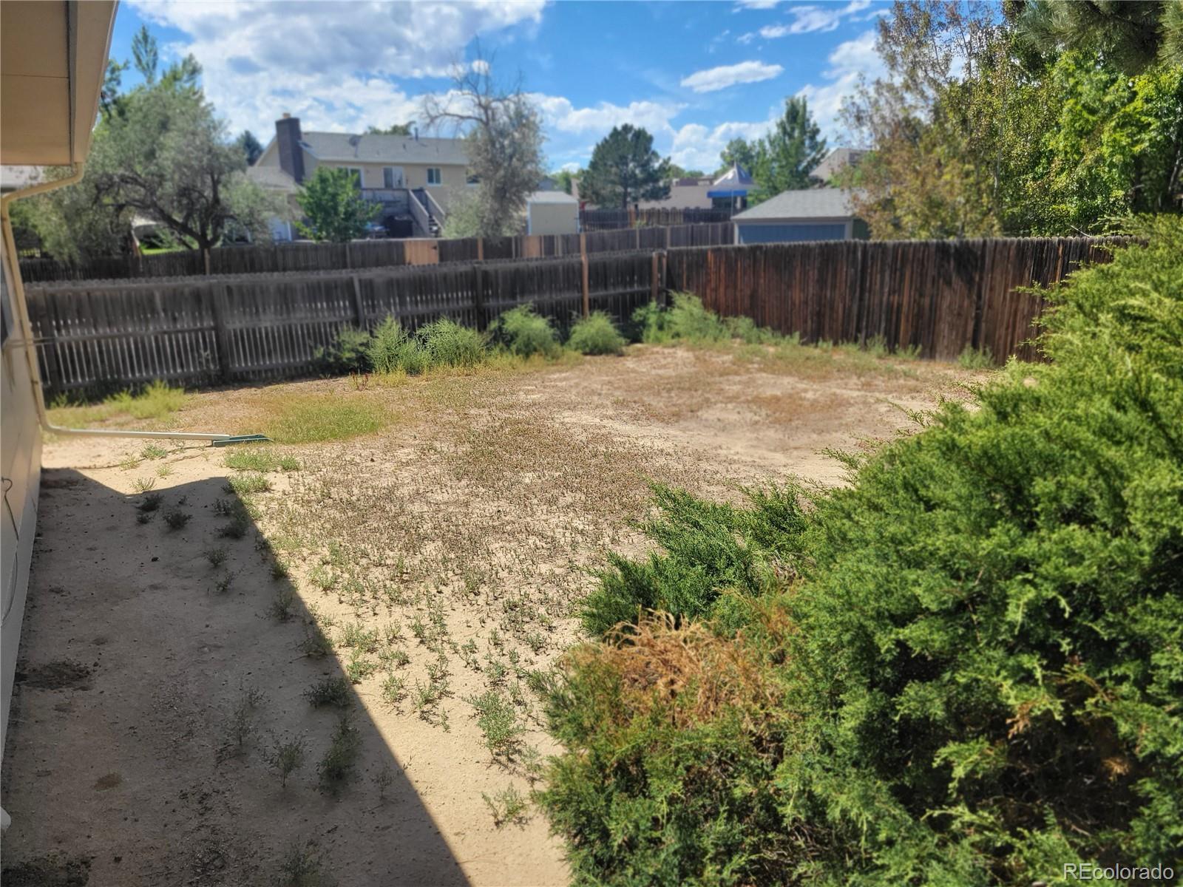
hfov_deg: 67.3
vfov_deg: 53.1
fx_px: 889
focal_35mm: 26
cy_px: 444
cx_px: 592
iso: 40
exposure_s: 1/1732
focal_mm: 5.4
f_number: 1.8
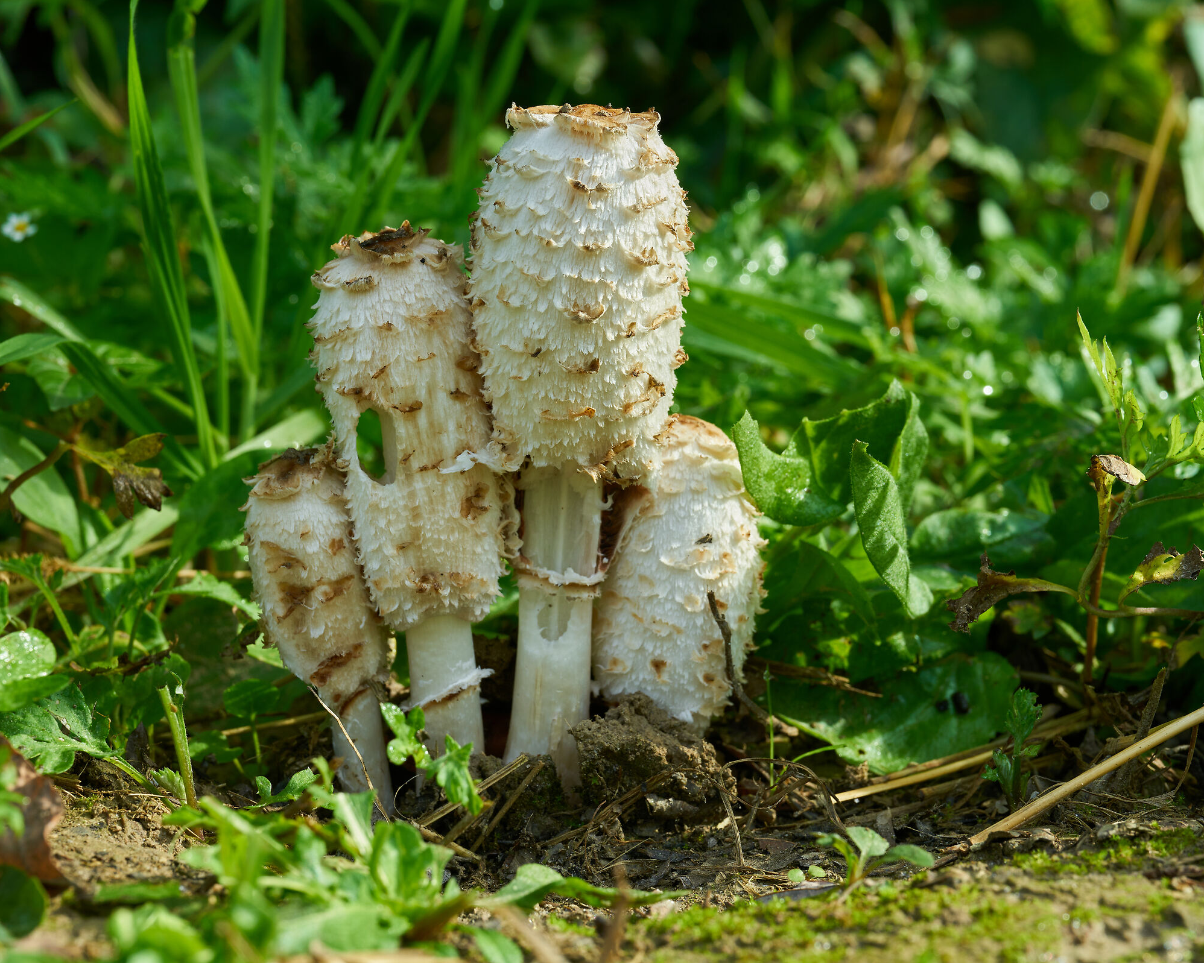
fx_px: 2815
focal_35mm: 79
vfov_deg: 19.4
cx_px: 515
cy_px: 482
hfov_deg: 24.1
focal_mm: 70
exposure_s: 1/100
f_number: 10
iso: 250
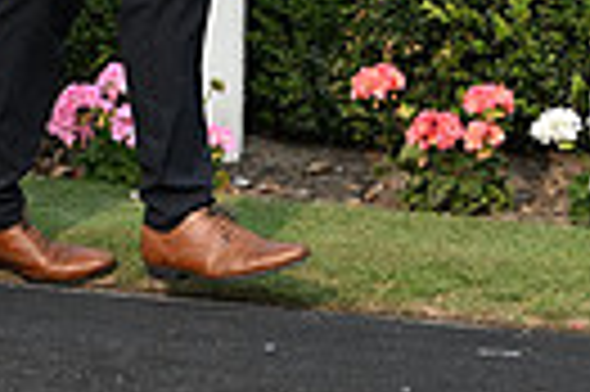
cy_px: -385
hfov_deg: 6.6
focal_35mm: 310
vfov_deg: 4.4
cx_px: -302
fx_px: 5074
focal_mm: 70
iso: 400
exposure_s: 1/1000
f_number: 5.6
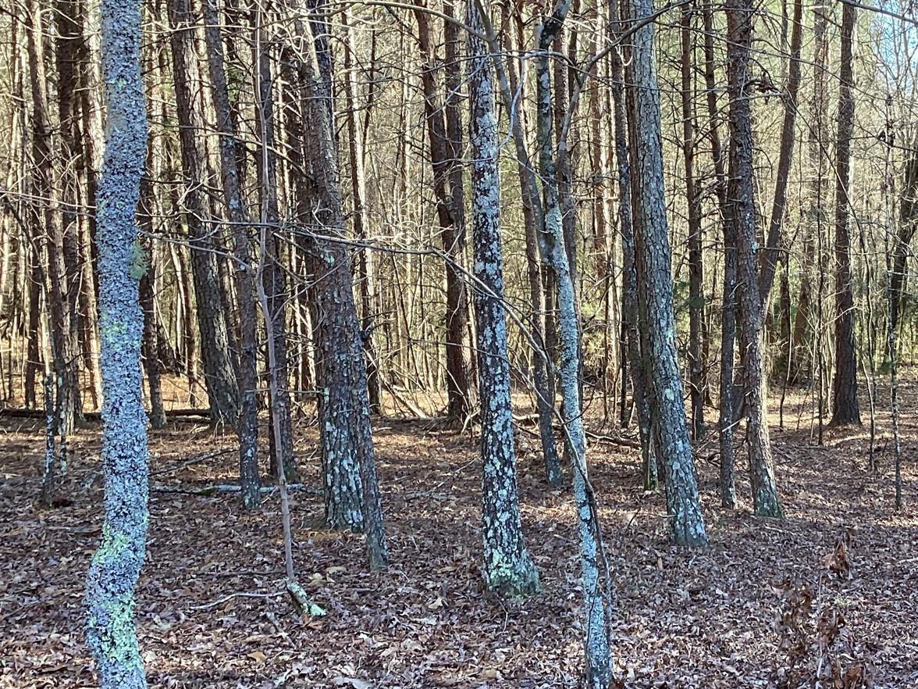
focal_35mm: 54
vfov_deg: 26.9
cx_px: 681
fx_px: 1432
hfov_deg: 34.8
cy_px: 436
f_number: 2.4
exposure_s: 1/120
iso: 64
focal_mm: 3.3
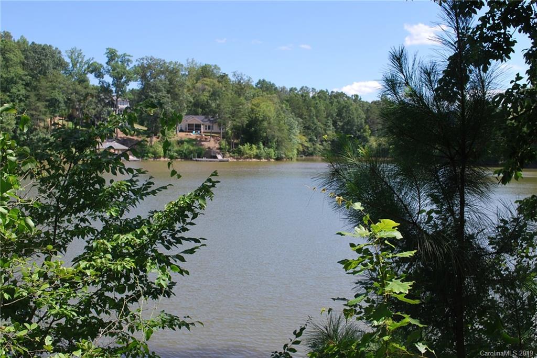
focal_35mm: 39
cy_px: 179
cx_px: 268
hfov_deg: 49.5
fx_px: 582
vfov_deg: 34.3
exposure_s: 1/200
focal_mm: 26
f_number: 7.1
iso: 100
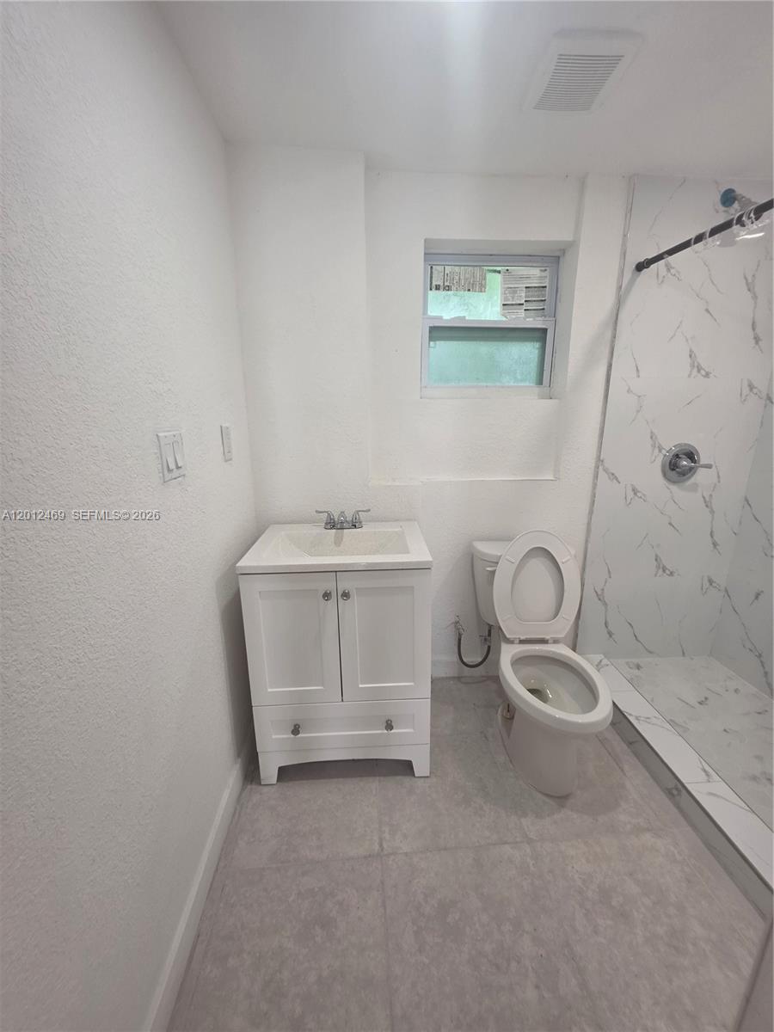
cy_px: 516
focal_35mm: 13
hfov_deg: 89.9
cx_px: 387
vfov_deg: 106.2
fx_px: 388
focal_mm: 2.2
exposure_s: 1/120
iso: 100
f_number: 1.9
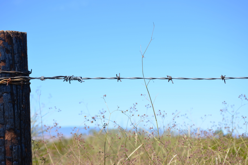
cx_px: 124
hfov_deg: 24.7
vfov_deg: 16.5
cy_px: 82
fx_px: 567
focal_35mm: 82
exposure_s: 1/250
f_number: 8
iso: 100
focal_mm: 55
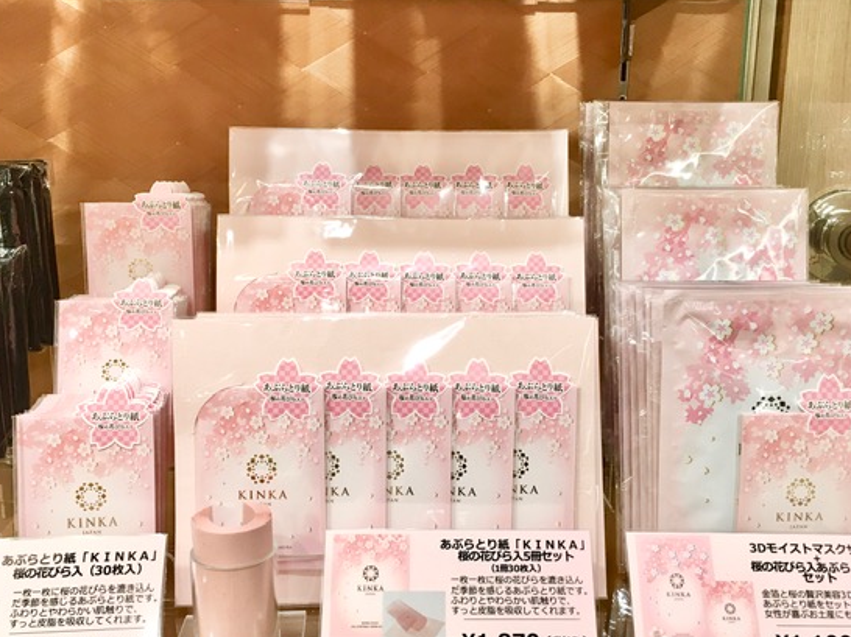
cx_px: 427
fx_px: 835
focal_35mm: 34
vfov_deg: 41.8
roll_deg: -0.7
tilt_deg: -11.2
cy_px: 333
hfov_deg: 54.0
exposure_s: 1/30
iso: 80
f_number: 2.2
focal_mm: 4.15
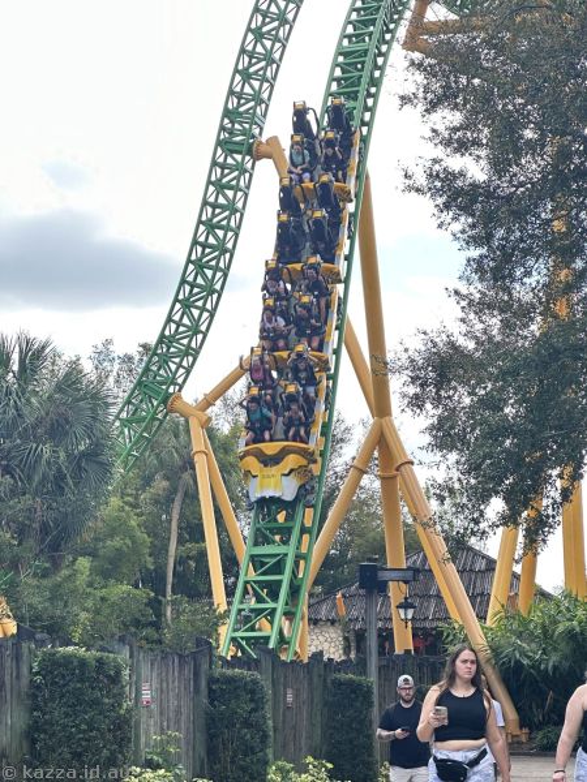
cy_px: 391
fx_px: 1741
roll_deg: +0.0
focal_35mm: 77
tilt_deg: +8.1
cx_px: 294
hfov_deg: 19.1
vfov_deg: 25.3
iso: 32
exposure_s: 1/172
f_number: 2.8
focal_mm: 9
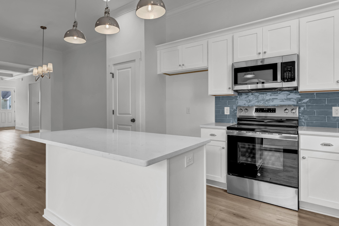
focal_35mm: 20
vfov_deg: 61.9
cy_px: 109
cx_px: 145
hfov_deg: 83.4
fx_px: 188
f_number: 5.6
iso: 100
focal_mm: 17
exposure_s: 1/30
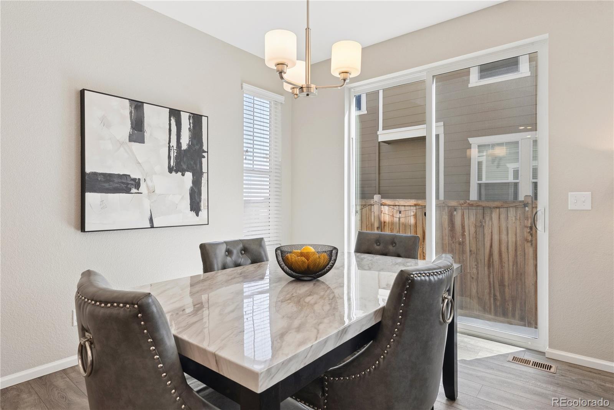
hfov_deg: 84.0
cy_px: 205
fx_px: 341
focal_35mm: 20
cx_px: 307
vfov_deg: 62.0
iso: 640
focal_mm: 20
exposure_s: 1/125
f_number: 8
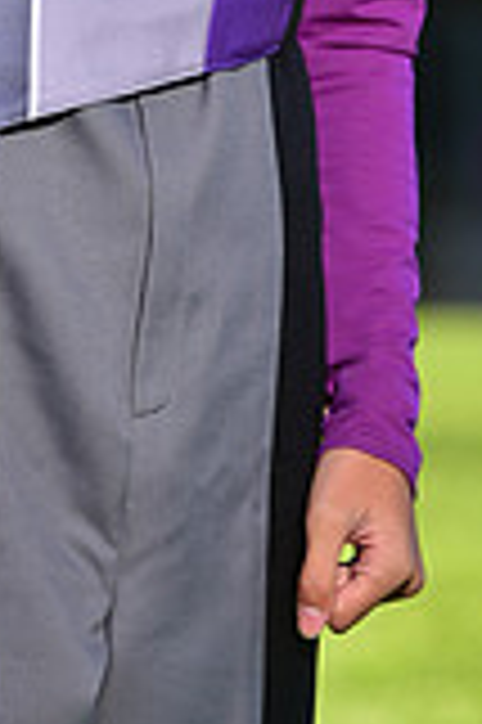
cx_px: 52
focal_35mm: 722
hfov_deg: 1.9
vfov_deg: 2.9
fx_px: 14530
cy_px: -310
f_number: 5.6
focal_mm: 200
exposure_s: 1/250
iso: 80
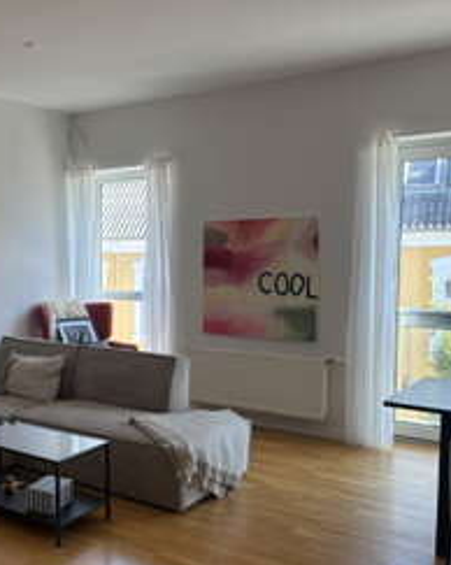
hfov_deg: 36.4
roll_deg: -0.1
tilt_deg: -4.5
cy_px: 305
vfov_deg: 46.8
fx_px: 652
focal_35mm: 39
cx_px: 66
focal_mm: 5.96
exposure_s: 1/100
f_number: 1.6
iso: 40
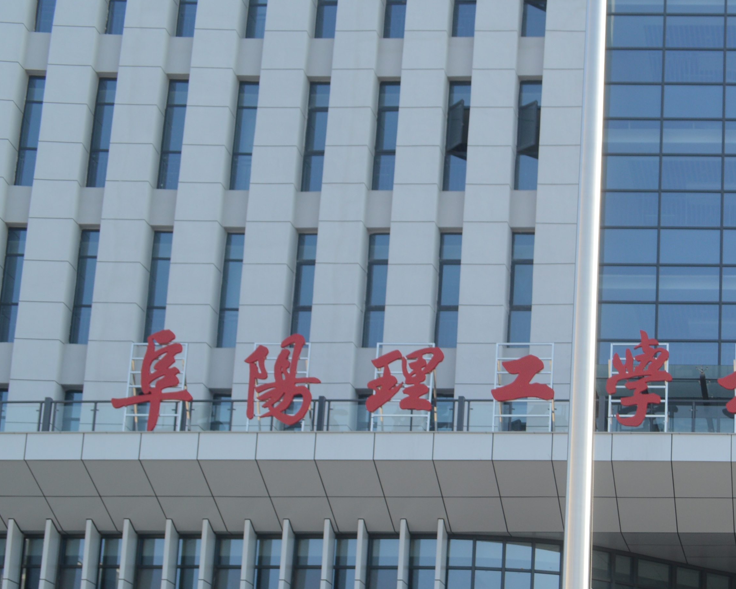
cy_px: 639
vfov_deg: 21.7
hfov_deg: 25.9
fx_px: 1460
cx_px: 831
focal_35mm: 67
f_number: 6.3
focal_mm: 18
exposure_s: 1/160
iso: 100
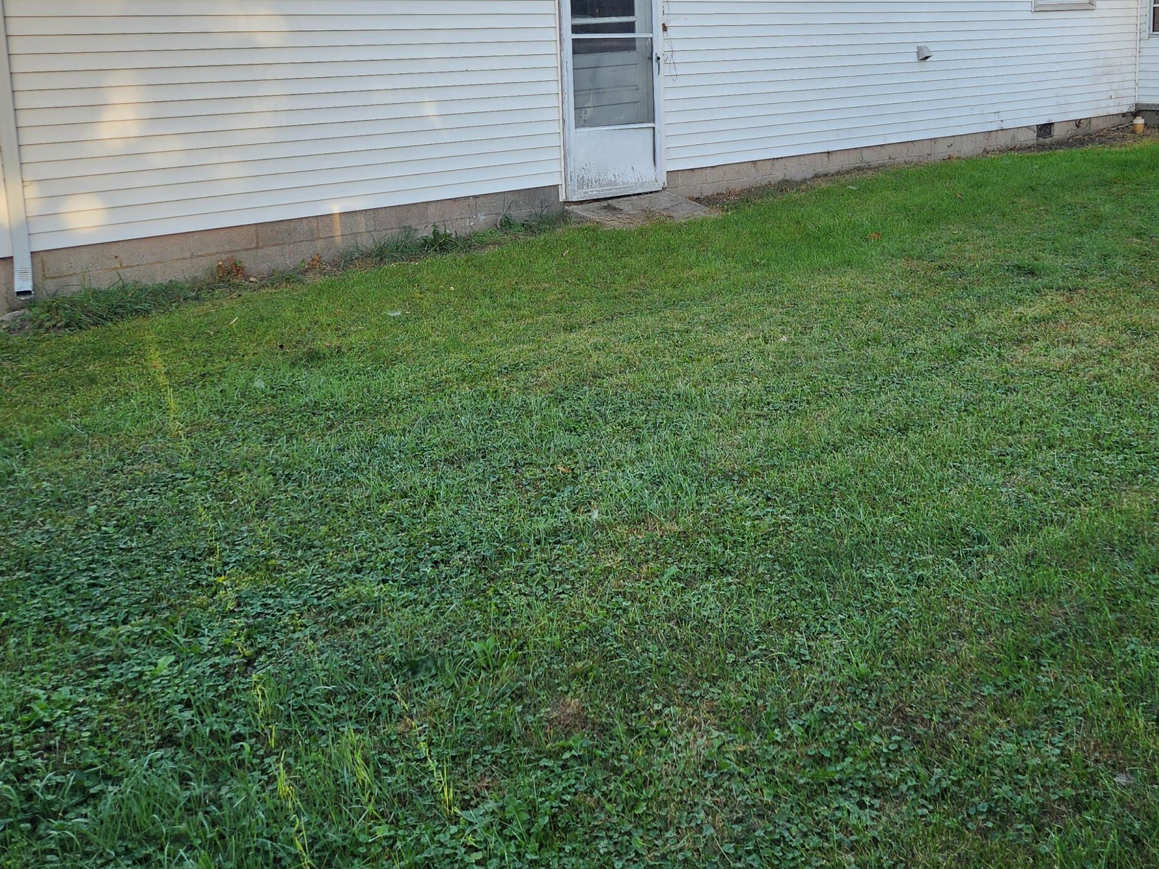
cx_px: 725
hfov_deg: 49.6
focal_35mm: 37
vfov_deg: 37.9
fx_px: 1239
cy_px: 239
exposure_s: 1/281
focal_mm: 5.4
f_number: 1.8
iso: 20
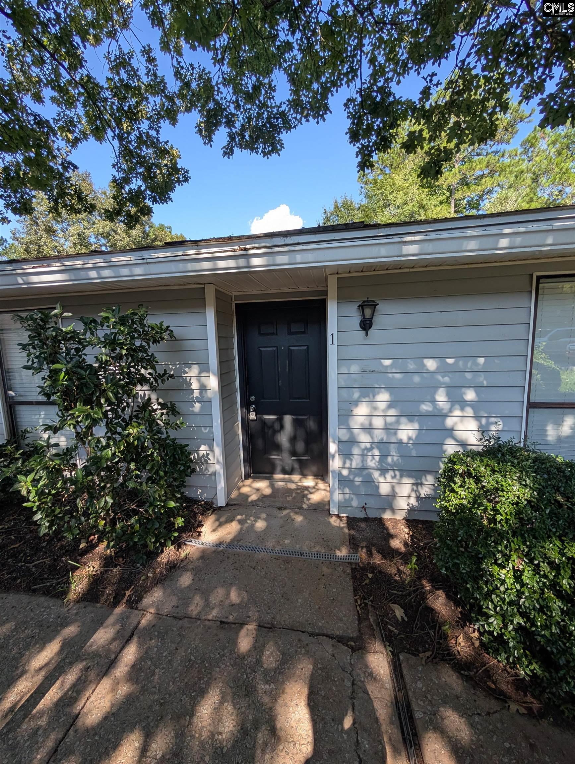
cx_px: 288
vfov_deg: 110.5
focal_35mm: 12
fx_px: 265
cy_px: 382
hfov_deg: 94.6
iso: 45
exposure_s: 1/836
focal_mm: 2.02
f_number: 1.7
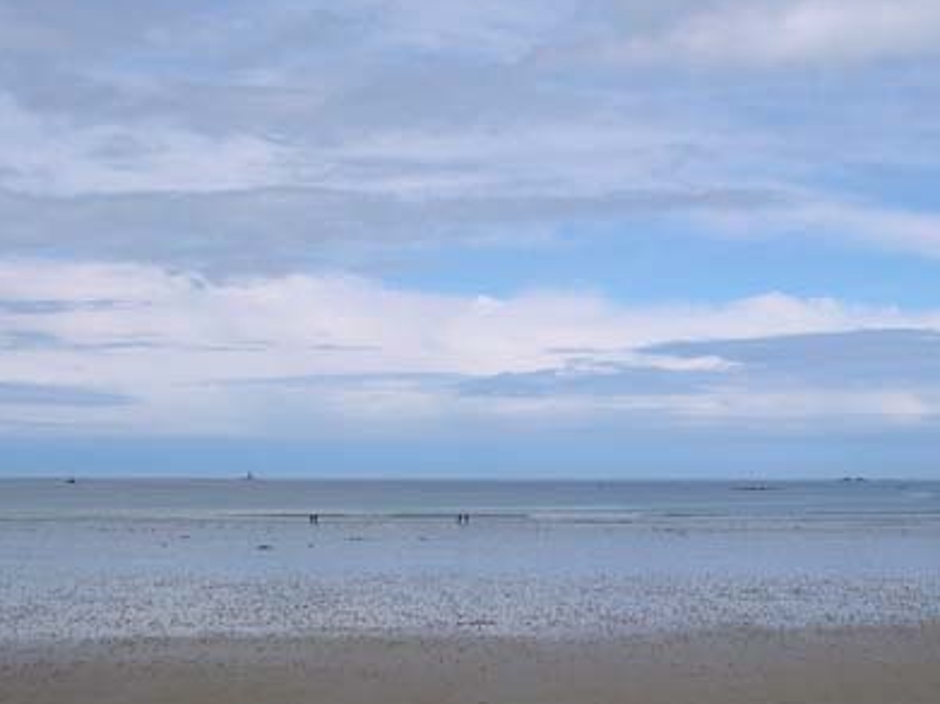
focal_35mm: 53
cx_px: 614
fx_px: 1439
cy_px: 423
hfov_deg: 35.9
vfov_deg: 27.4
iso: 100
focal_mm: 8
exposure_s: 1/318
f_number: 7.6
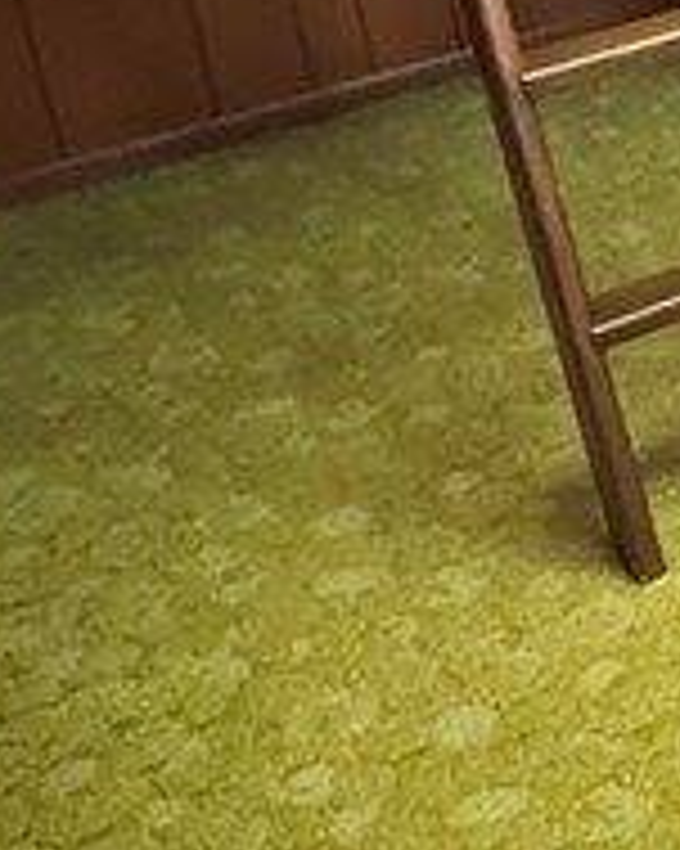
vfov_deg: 23.7
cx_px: 1378
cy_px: -144
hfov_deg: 15.9
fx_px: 1863
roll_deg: +3.7
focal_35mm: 74
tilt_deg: -17.3
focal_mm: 2.22
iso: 1250
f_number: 2.2
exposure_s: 1/40
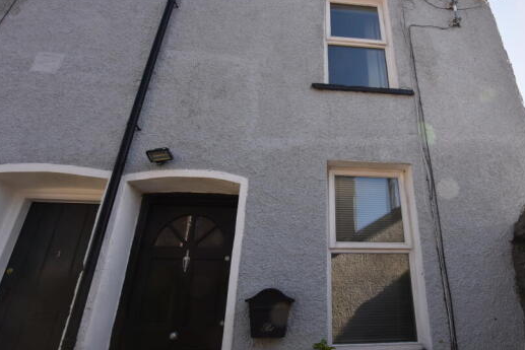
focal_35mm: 19
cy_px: 183
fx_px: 277
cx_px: 327
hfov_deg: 85.2
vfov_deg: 64.6
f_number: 8
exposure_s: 1/500
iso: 500
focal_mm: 10
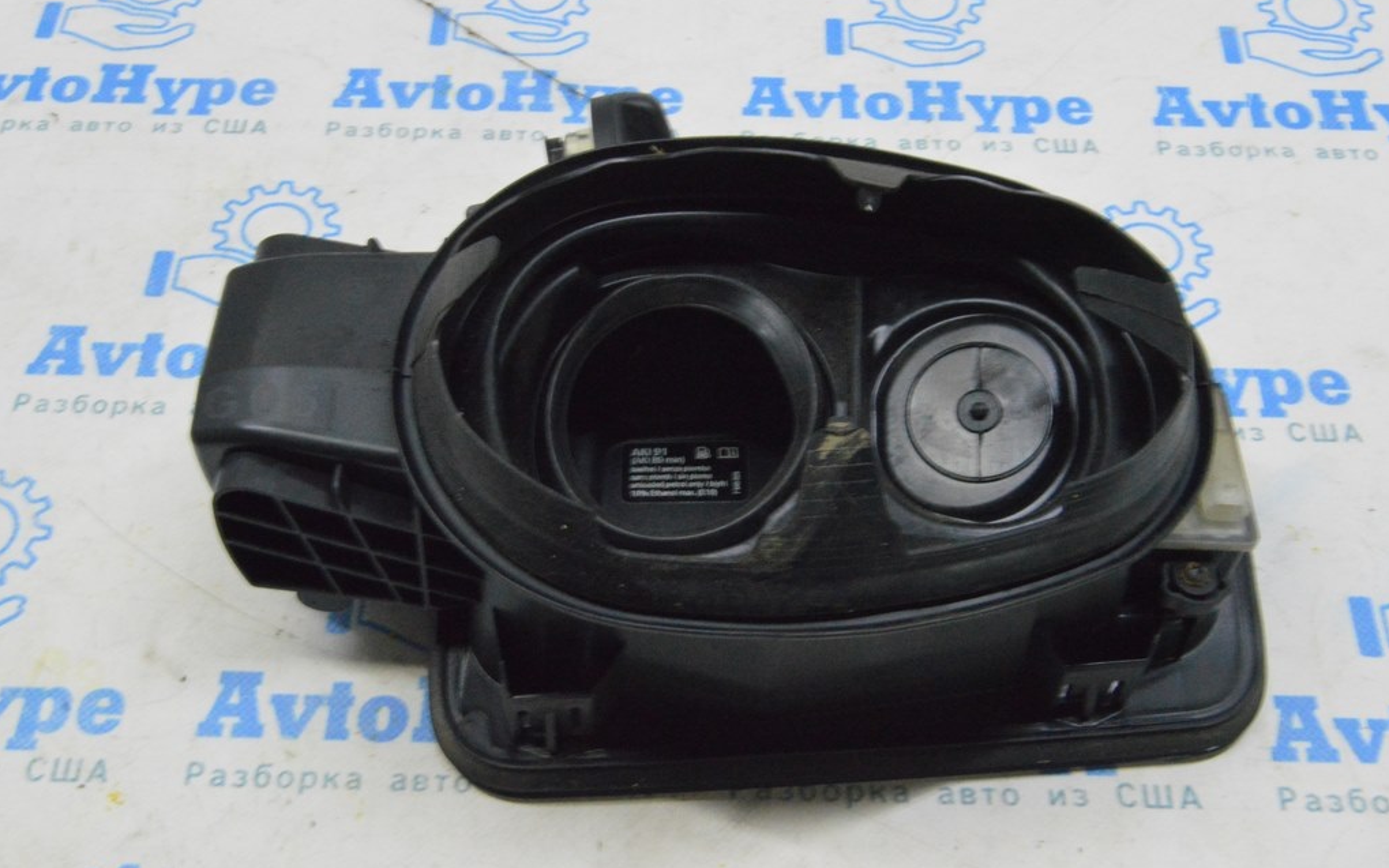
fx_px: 1628
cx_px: 695
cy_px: 422
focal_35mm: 43
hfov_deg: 46.2
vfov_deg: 29.9
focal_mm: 28
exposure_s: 1/20
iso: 6400
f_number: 20
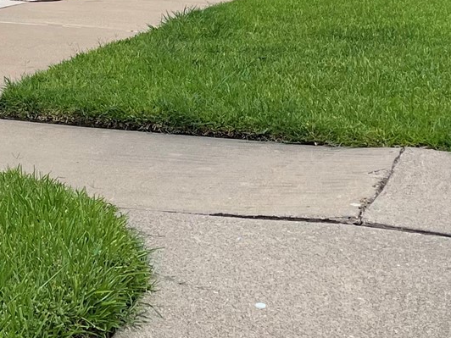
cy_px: -79
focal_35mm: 100
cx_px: -47
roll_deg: +0.2
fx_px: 1303
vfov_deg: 14.3
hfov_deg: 18.9
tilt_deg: -0.9
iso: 32
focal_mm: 4.2
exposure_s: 1/3610
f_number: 1.6
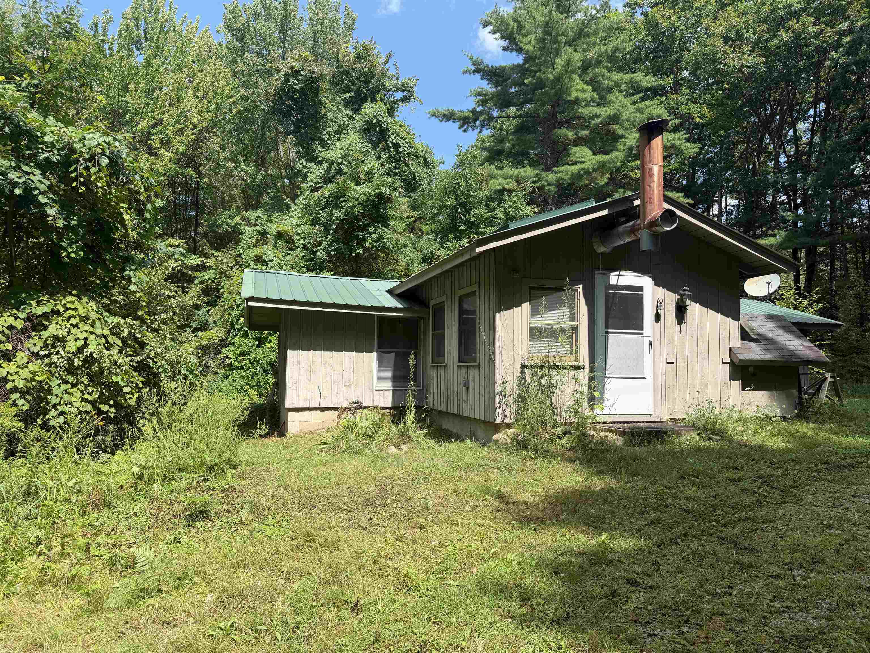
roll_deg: -0.3
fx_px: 603
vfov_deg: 56.8
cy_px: 326
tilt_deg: +3.4
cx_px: 435
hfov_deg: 71.6
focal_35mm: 24
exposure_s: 1/2169
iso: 80
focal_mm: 6.76
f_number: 1.78
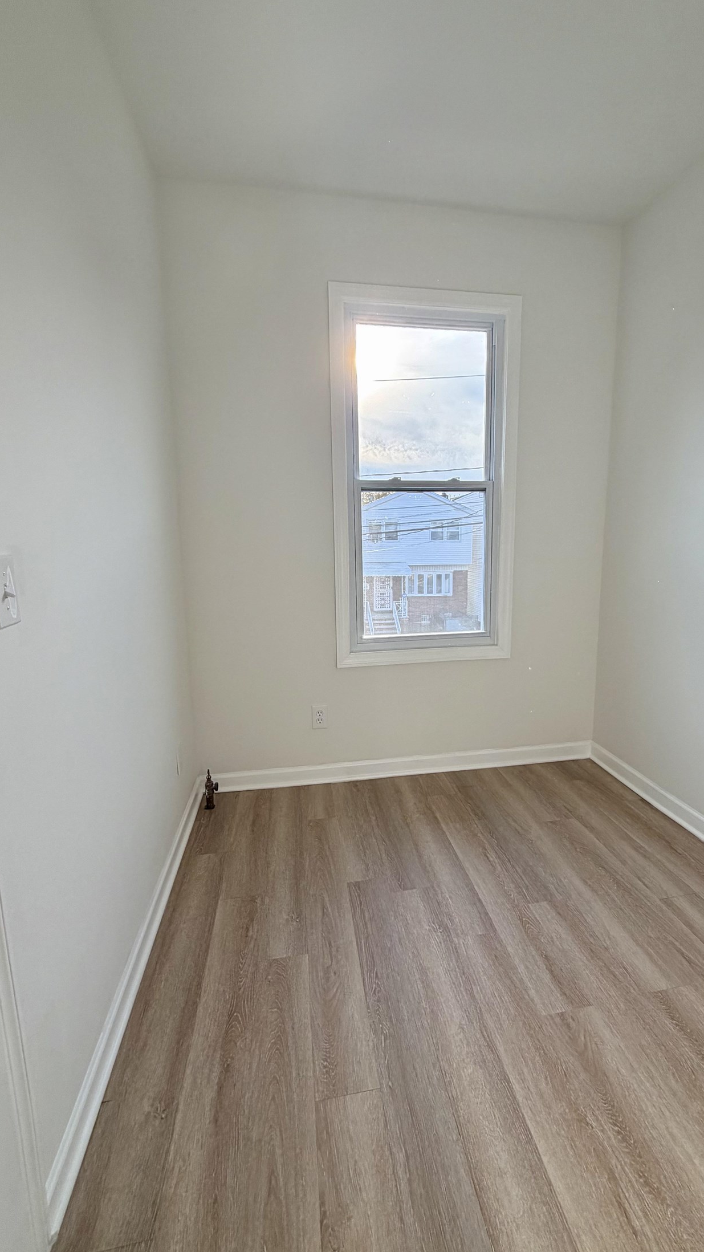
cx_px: 389
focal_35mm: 16
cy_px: 625
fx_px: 531
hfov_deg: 66.9
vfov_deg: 99.4
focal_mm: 2.22
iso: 64
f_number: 2.2
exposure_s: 1/141
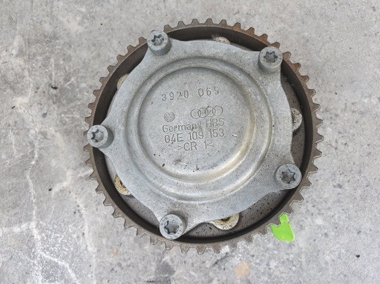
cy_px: 142
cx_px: 190
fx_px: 285
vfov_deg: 53.0
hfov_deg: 67.3
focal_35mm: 26
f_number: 2.4
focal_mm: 4.32
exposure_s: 1/100
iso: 64
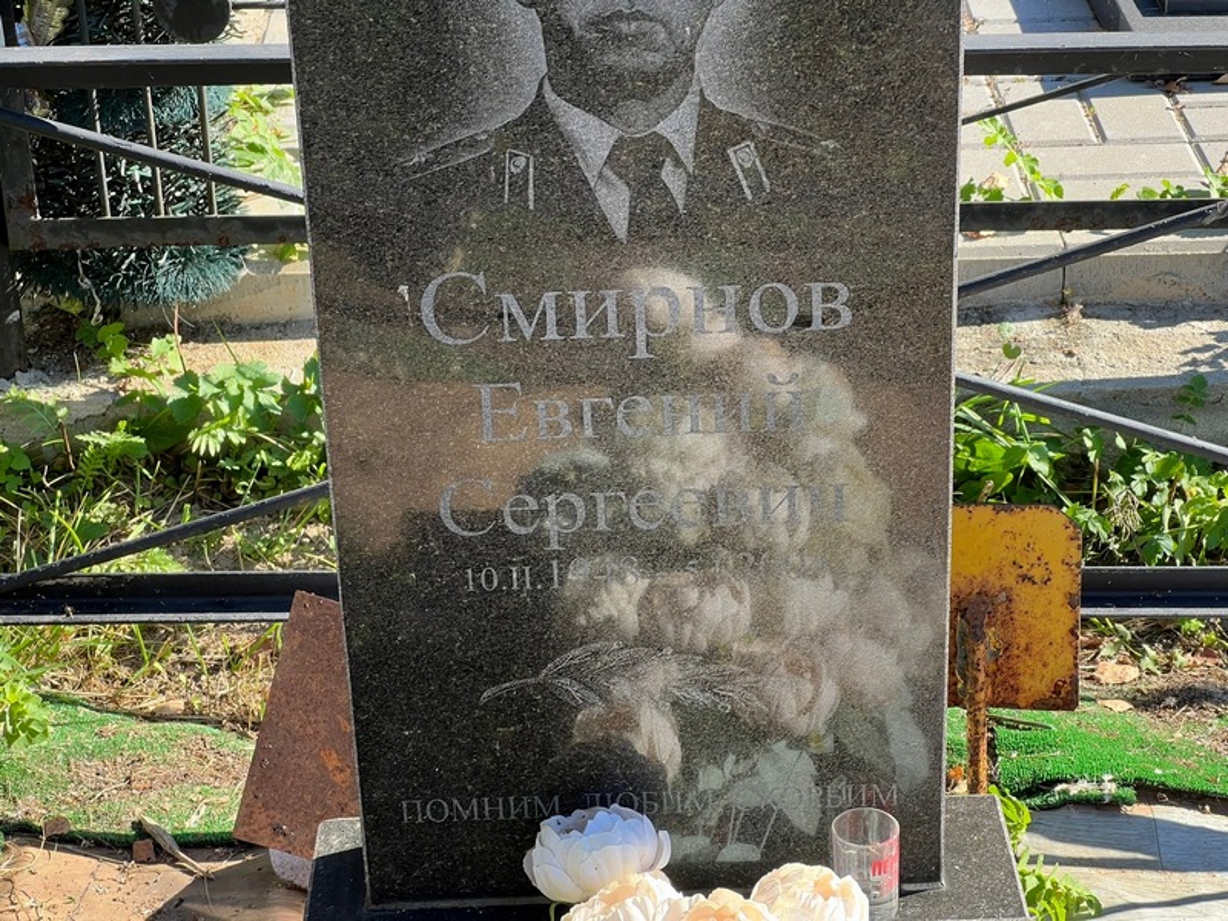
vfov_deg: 19.1
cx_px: 614
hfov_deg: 25.3
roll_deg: +2.6
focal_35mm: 77
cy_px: 460
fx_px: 2732
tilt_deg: -28.5
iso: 32
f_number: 2.8
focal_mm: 9
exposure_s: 1/127
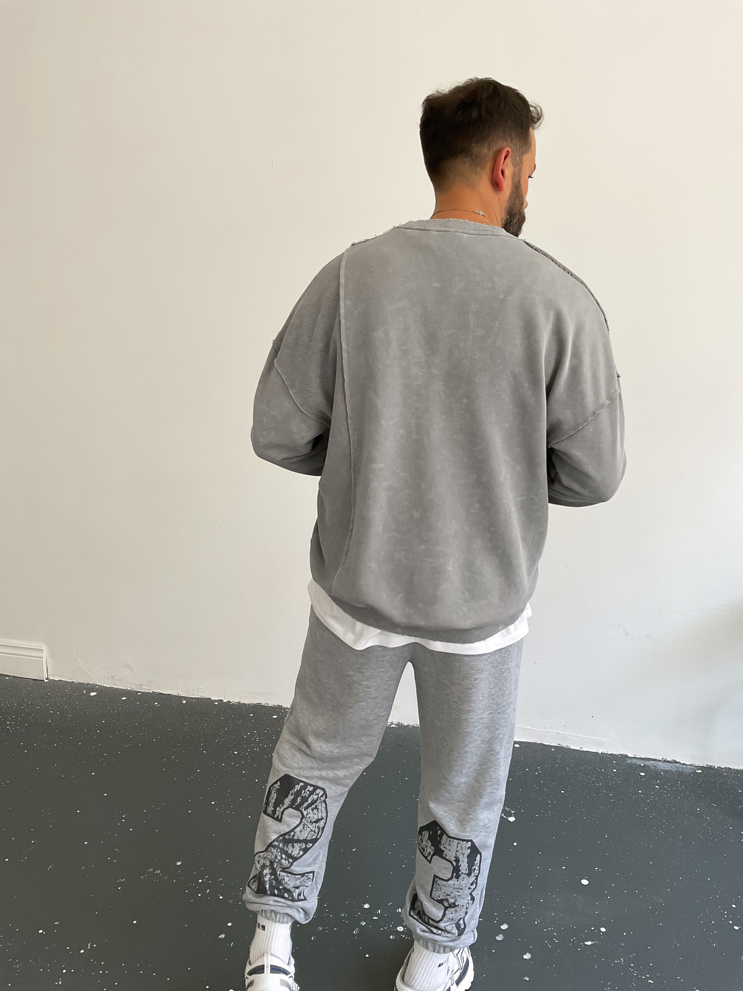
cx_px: 372
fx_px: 830
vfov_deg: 61.7
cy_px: 496
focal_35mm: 29
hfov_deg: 48.2
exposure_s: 1/120
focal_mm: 3
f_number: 1.8
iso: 50
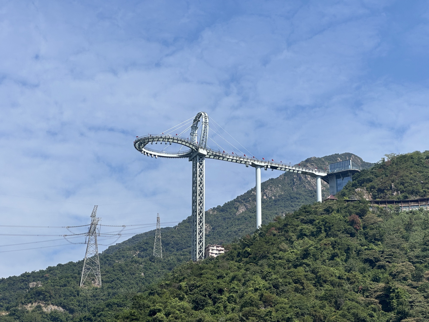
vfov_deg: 19.1
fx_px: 954
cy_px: 161
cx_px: 214
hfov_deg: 25.3
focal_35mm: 77
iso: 32
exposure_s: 1/911
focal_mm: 9
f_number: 2.8
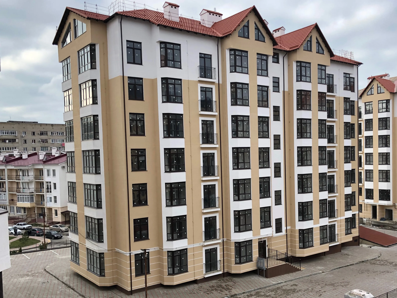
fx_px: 321
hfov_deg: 63.4
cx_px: 198
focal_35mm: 28
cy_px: 149
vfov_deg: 49.7
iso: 20
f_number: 1.8
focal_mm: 4
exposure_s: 1/545
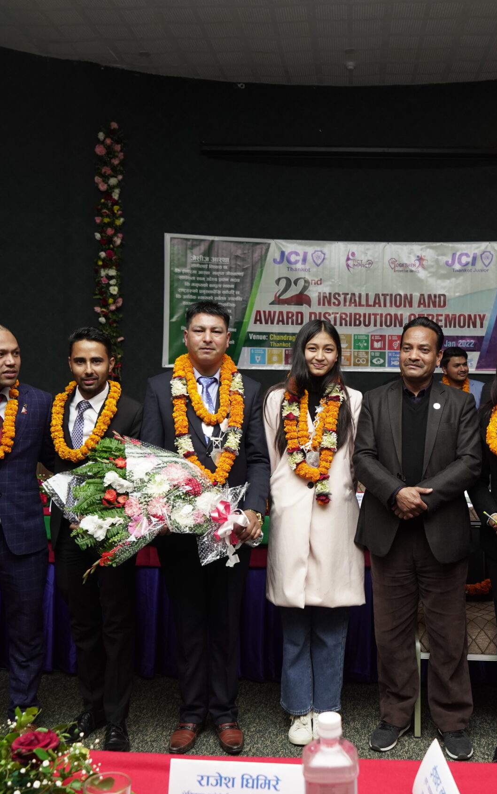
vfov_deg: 52.7
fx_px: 802
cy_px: 400
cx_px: 323
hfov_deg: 34.2
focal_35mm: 37
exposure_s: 1/125
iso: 1600
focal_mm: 24
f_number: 4.5
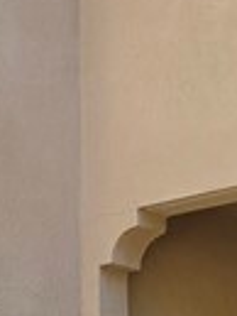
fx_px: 1668
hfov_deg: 7.7
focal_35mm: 183
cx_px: -252
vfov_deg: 10.8
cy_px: 159
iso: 80
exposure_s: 1/1163
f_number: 1.8
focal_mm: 5.4
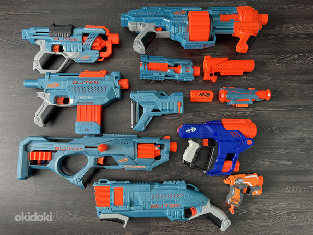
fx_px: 235
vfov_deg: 53.1
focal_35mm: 26
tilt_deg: -85.5
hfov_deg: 67.3
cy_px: 118
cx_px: 156
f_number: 1.5
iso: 80
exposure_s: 1/121
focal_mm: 5.7
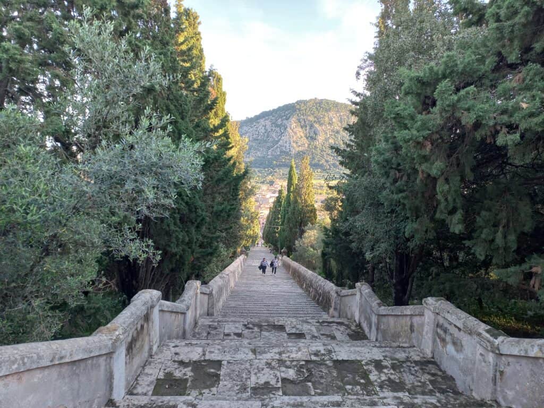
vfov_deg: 54.9
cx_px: 272
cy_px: 204
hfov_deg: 69.4
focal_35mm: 25
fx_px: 393
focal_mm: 4.6
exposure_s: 1/50
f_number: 1.8
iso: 40
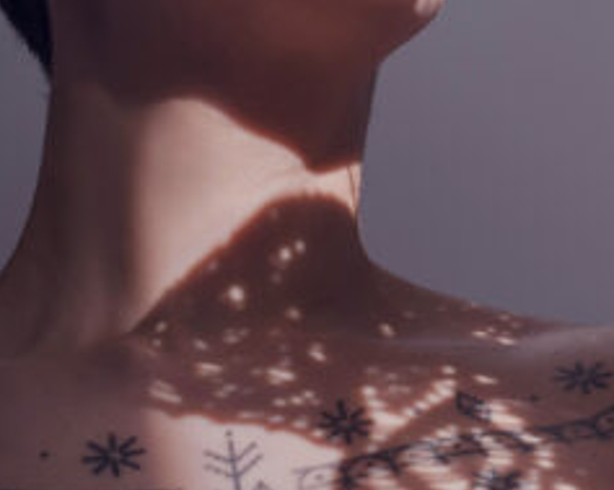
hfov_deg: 9.5
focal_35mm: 203
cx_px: 368
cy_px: -193
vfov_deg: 7.5
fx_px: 3684
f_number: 6.3
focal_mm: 50
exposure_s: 1/320
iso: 250
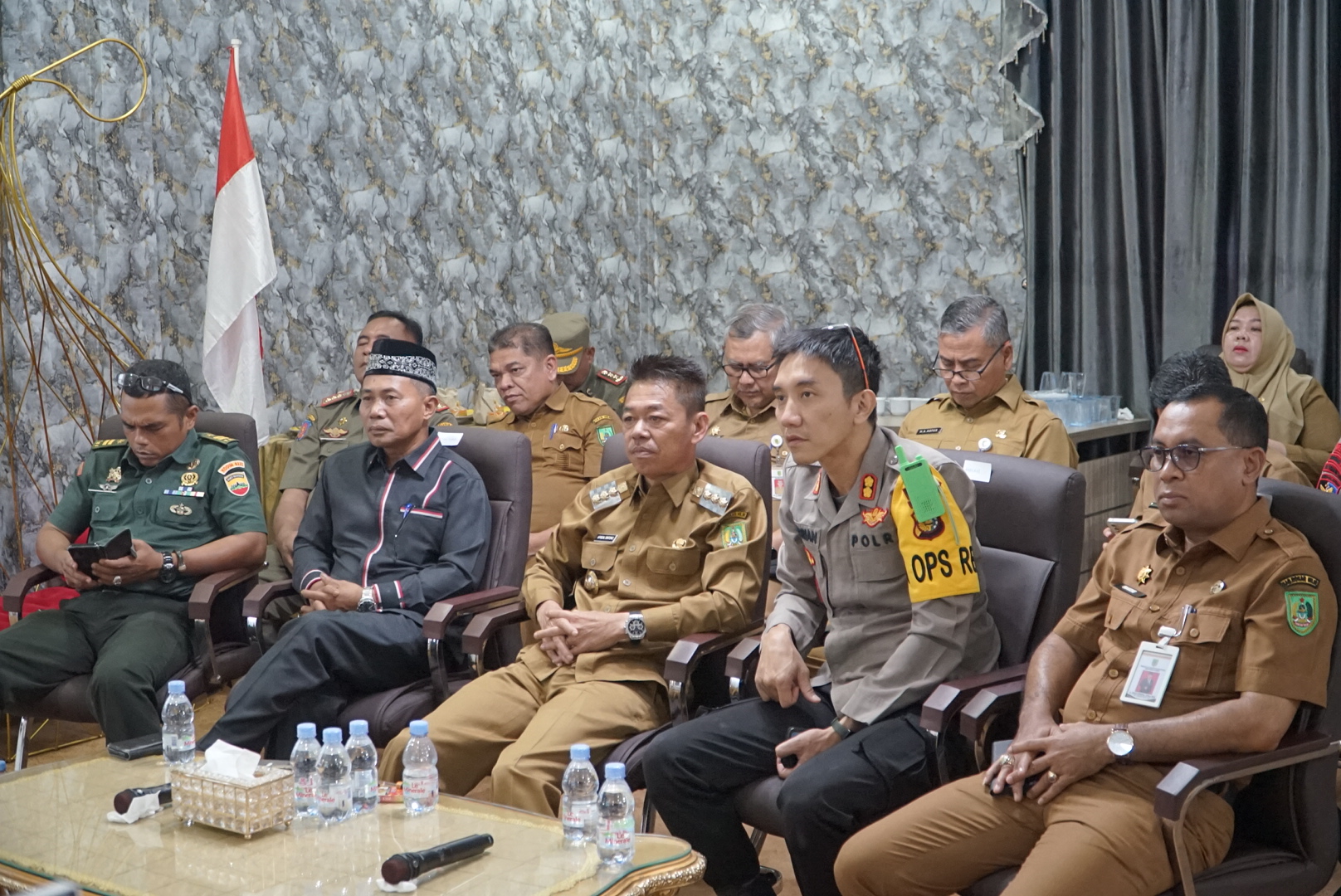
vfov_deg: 31.2
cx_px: 670
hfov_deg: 45.4
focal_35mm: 43
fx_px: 1603
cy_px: 448
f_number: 4
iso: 4000
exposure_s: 1/100
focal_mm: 29
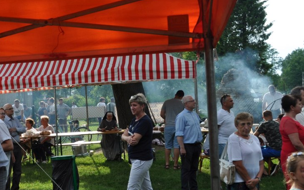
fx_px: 456
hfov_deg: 35.6
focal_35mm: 55
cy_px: 115
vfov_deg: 23.5
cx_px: 57
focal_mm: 22
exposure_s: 1/250
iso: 200
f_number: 8
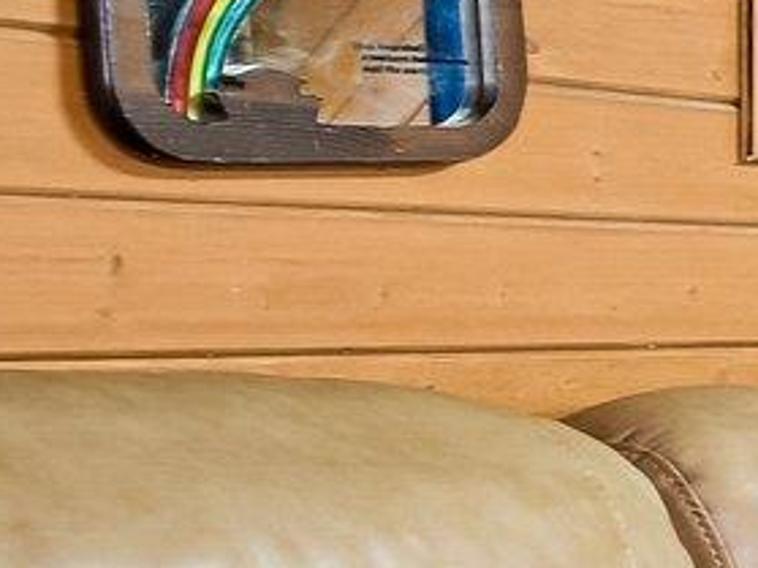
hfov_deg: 9.5
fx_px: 2320
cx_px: 2682
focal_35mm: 106
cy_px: 205
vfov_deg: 13.9
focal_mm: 10
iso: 400
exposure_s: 1/2.5
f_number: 8
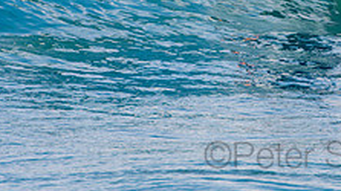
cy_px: -99
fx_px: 15313
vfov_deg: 0.7
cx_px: 323
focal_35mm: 1695
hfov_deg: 1.3
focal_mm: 400
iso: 100
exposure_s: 1/200
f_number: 9
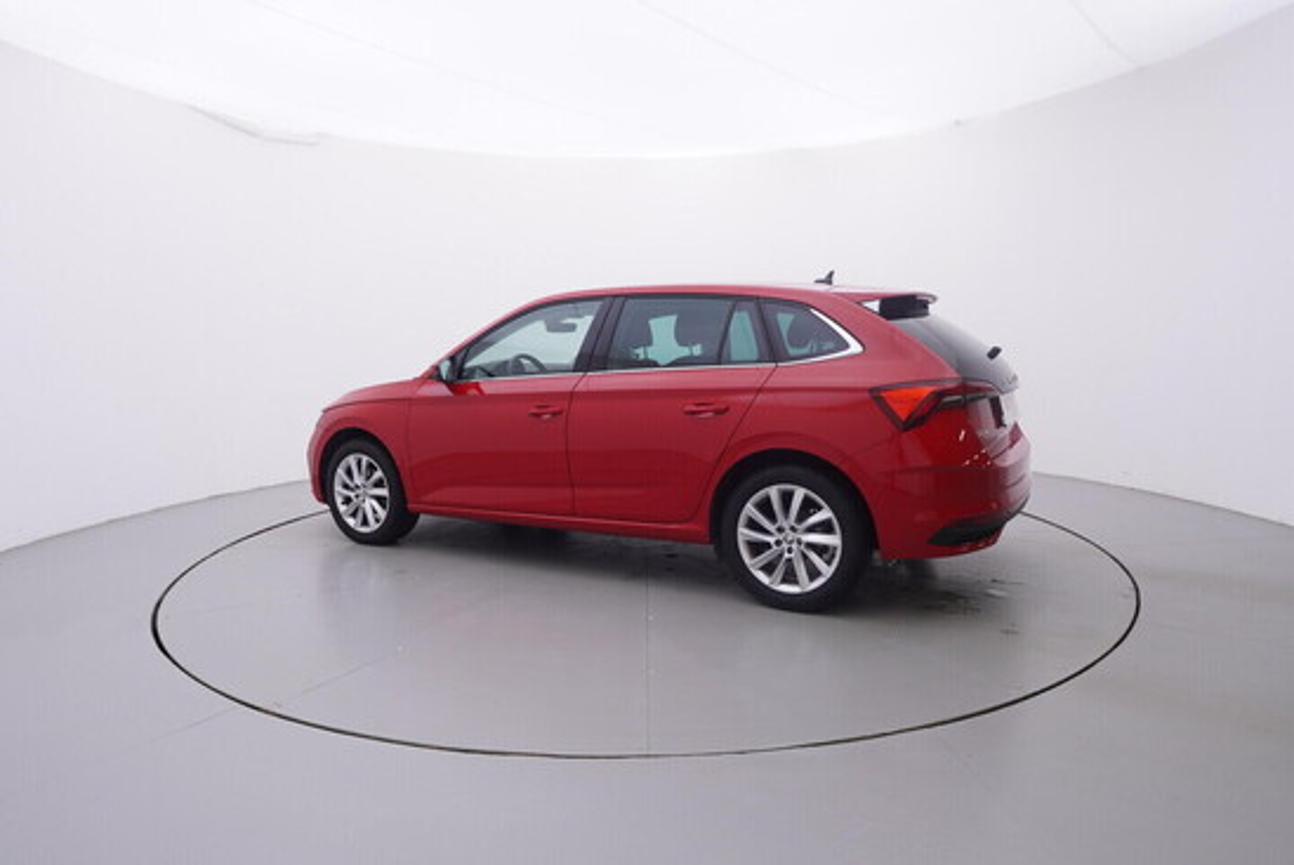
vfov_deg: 56.2
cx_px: 647
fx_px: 809
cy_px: 432
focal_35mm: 22
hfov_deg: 77.3
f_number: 5
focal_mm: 15
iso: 200
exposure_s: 1/80
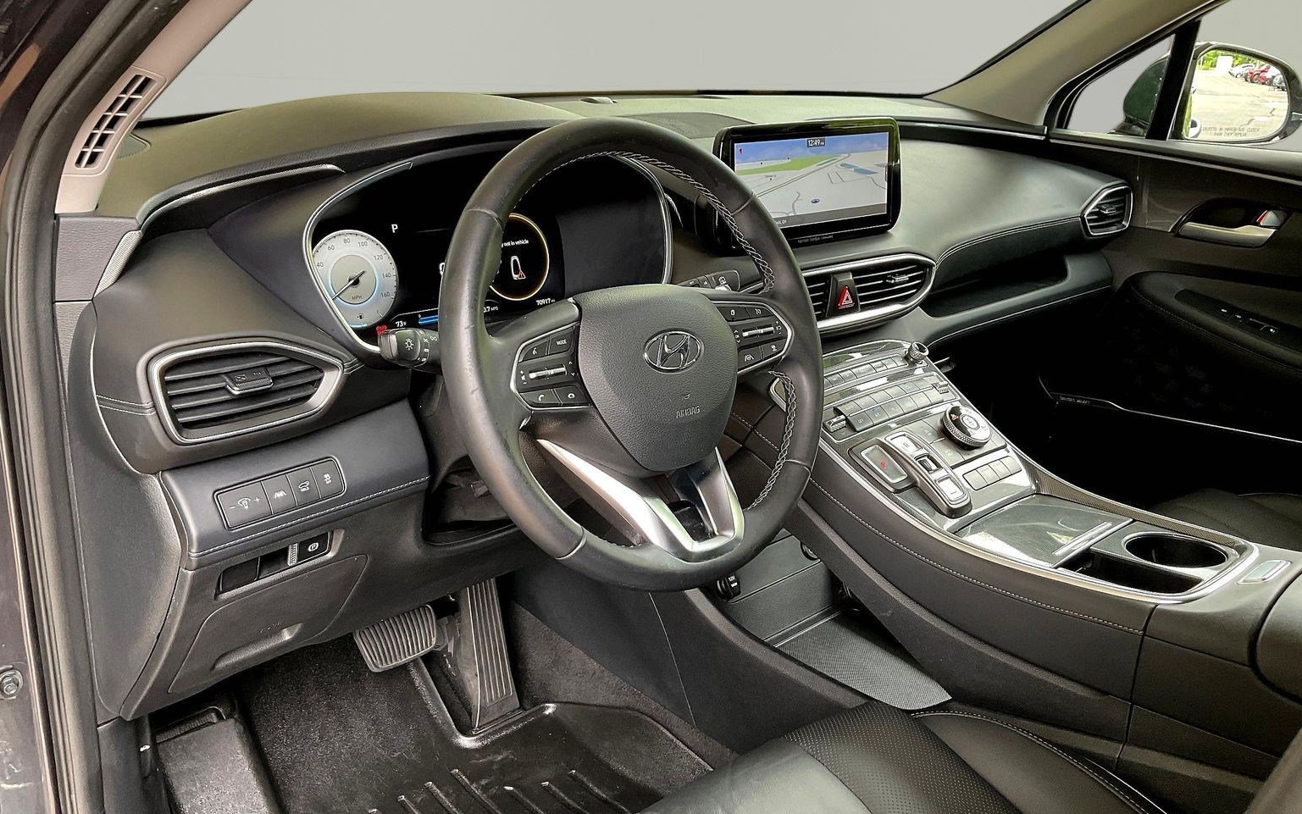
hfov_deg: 59.6
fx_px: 1136
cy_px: 392
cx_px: 650
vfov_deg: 39.4
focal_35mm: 32
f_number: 1.8
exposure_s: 1/122
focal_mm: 3
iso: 64
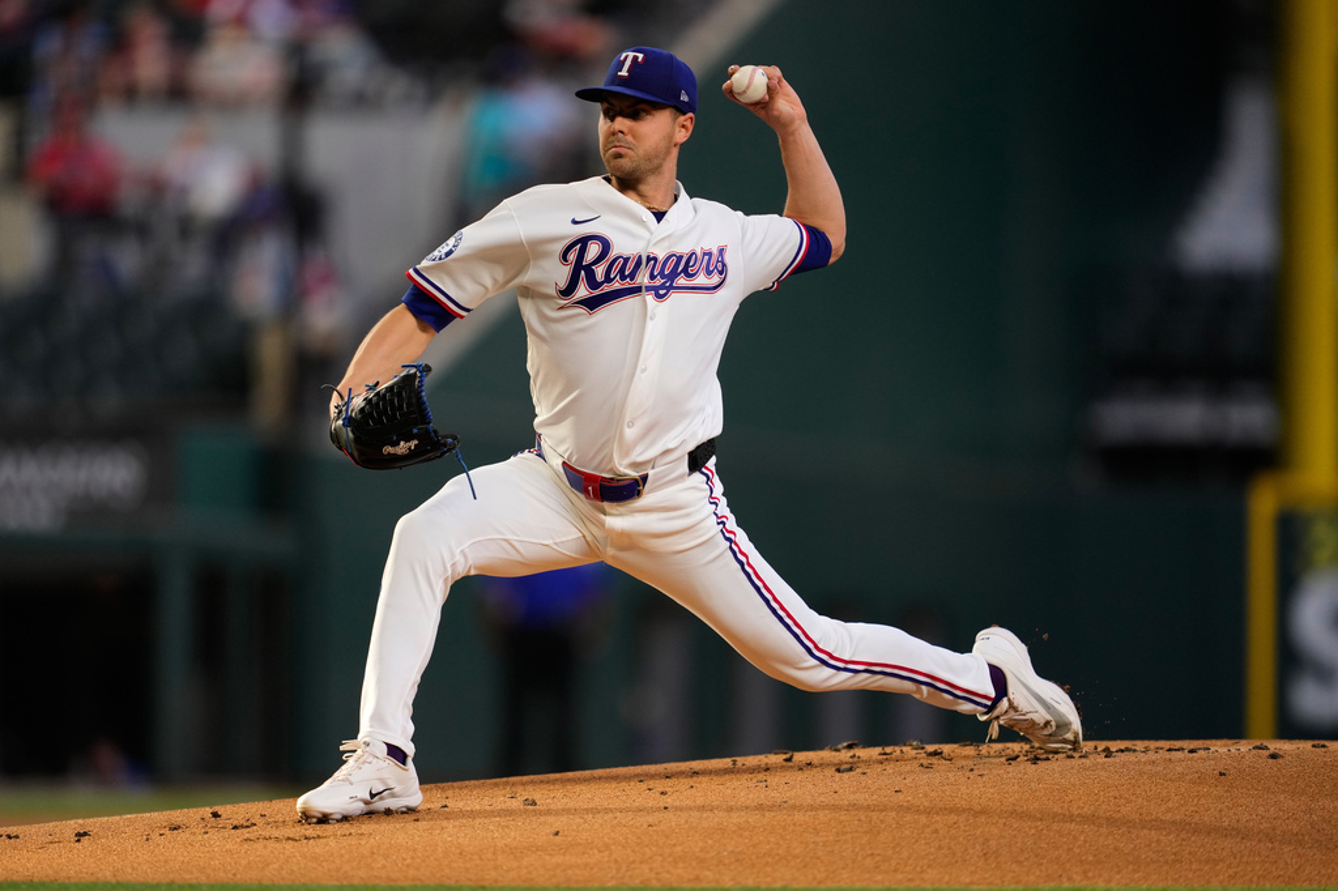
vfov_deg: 3.4
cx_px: 669
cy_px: 446
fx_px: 14861
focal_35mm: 400
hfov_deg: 5.2
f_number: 2.8
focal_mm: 400
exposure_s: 1/2500
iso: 1600
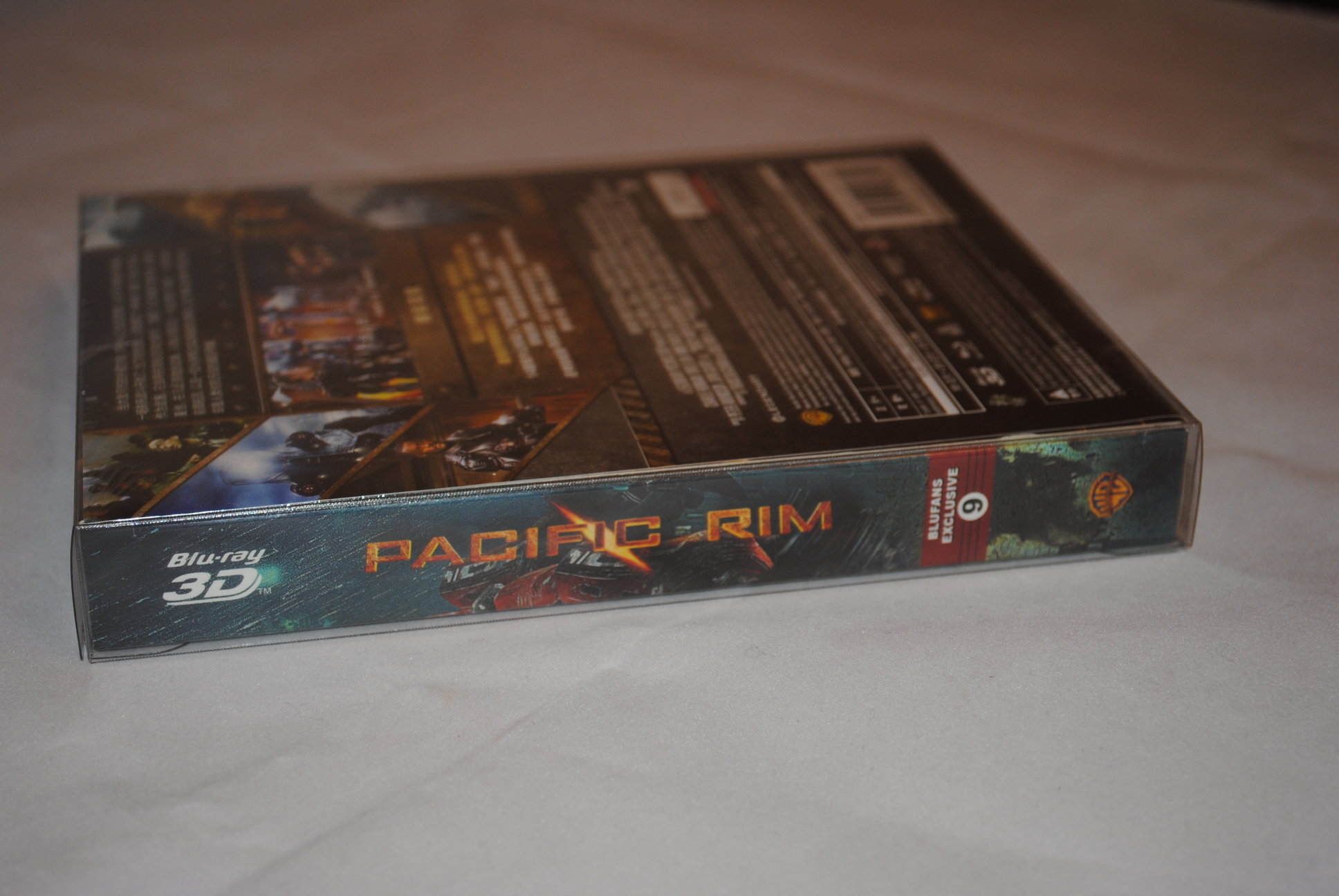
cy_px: 448
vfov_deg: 21.6
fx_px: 2346
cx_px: 670
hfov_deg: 31.9
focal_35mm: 63
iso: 200
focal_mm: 42
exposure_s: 1/60
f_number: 5.3
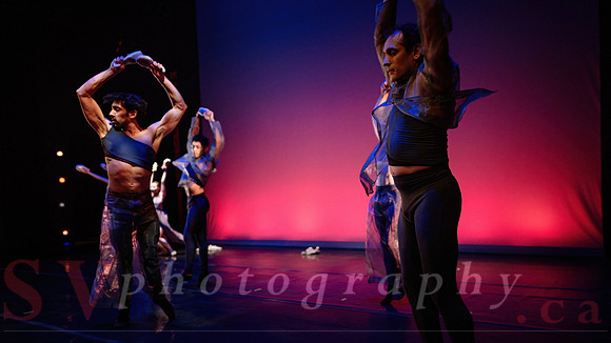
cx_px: 344
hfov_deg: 67.1
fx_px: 458
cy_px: 229
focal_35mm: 28
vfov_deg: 40.6
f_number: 1.4
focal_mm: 24
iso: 1000
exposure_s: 1/400
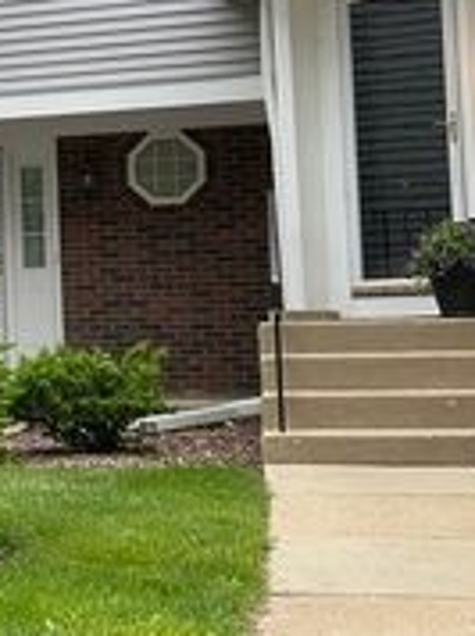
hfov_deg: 14.5
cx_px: -361
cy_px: 230
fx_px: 1651
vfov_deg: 21.7
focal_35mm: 90
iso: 80
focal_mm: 6.86
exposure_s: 1/384
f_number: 1.78
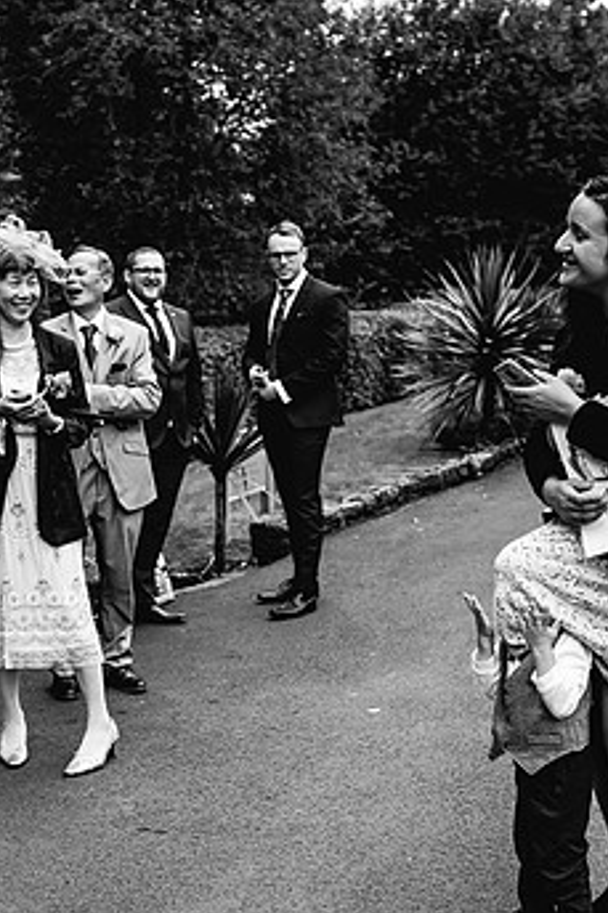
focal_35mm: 59
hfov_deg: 22.3
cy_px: 503
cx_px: 45
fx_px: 1496
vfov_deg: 33.9
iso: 160
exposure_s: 1/500
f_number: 4
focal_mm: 35
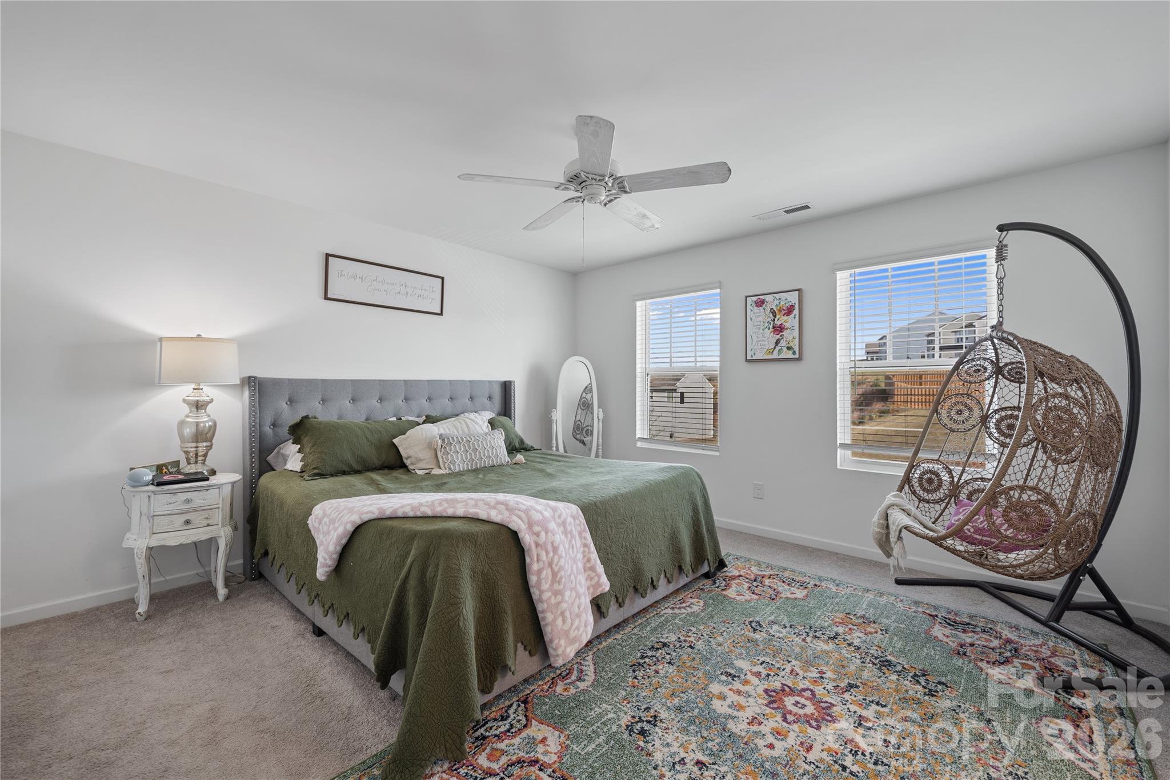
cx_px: 585
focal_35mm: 14
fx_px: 455
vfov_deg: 81.2
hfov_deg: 104.3
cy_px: 390
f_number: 4
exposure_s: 1/3
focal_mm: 14
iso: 100
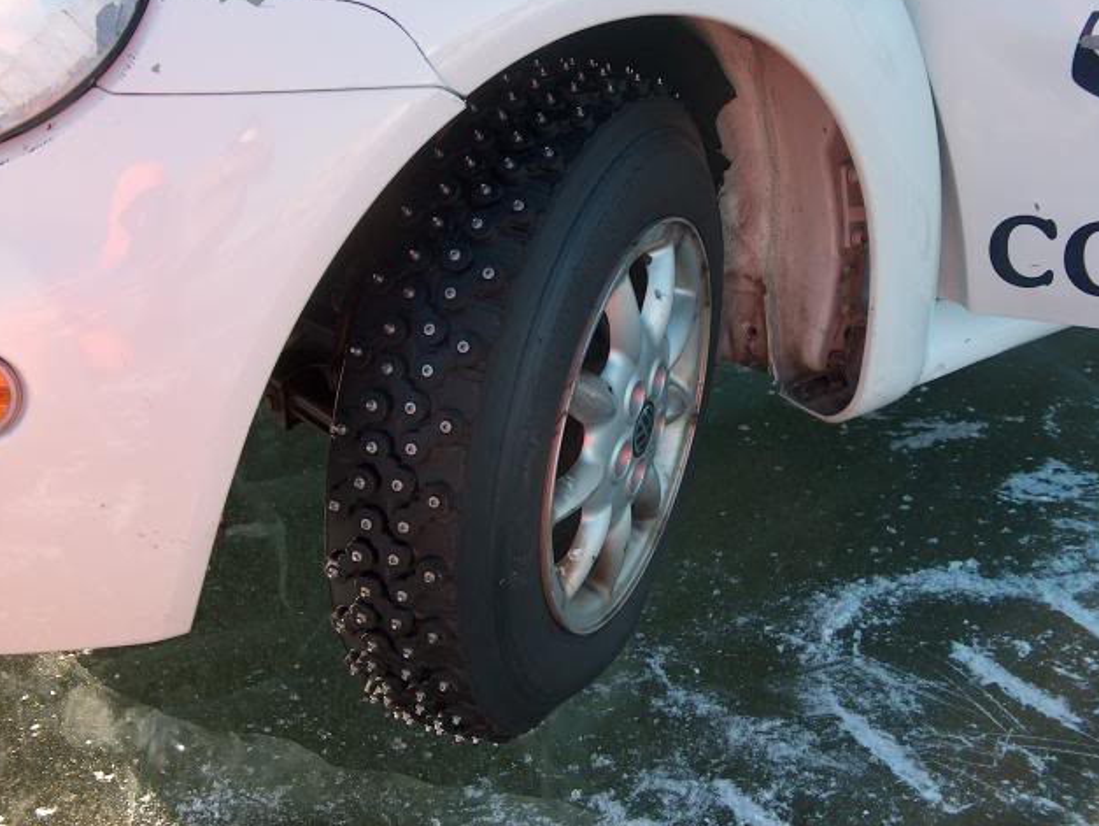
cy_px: 408
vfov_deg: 27.6
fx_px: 1684
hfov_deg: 36.2
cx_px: 556
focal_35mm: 53
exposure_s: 1/267
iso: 200
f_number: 2.8
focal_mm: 10.64
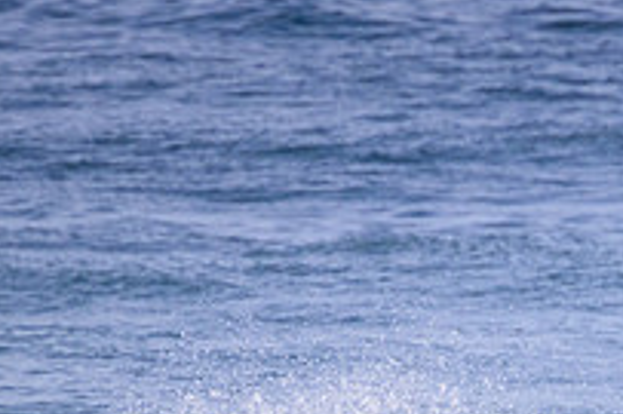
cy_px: 584
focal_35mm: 2285
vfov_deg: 0.6
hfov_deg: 0.9
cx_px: 638
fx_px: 39510
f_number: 11
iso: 2000
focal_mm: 800
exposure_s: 1/2000
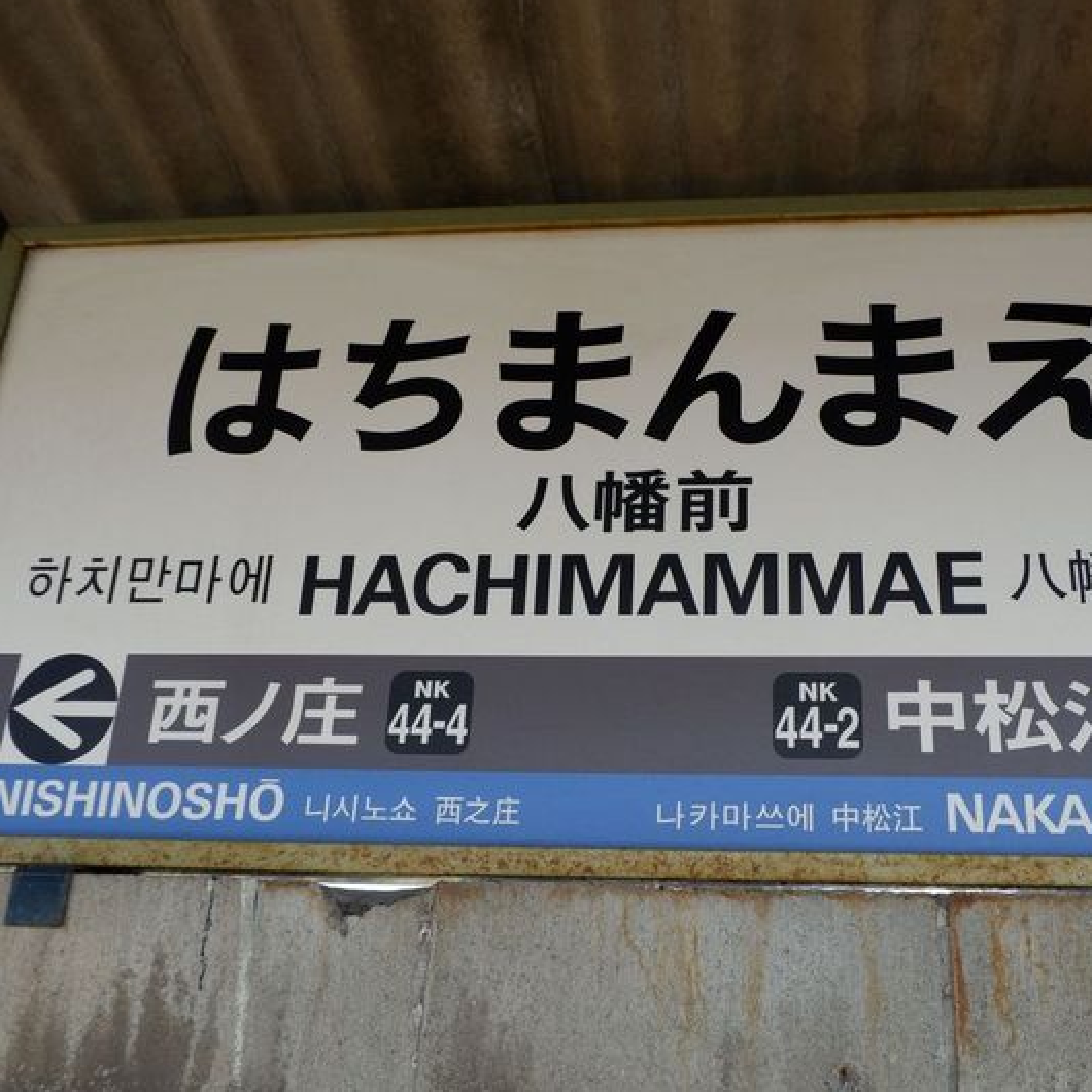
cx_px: 640
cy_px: 537
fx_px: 1213
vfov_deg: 48.4
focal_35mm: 34
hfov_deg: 48.2
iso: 200
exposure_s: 1/125
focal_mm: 17.5
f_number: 5.6
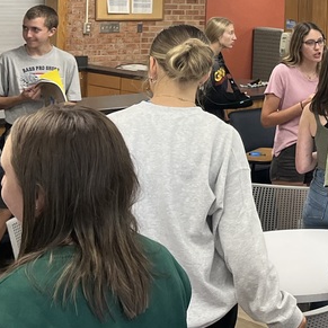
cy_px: 17
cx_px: 478
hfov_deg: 19.0
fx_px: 868
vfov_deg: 20.8
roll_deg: -2.6
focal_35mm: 81
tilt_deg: -1.8
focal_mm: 5.1
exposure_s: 1/120
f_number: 1.6
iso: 125
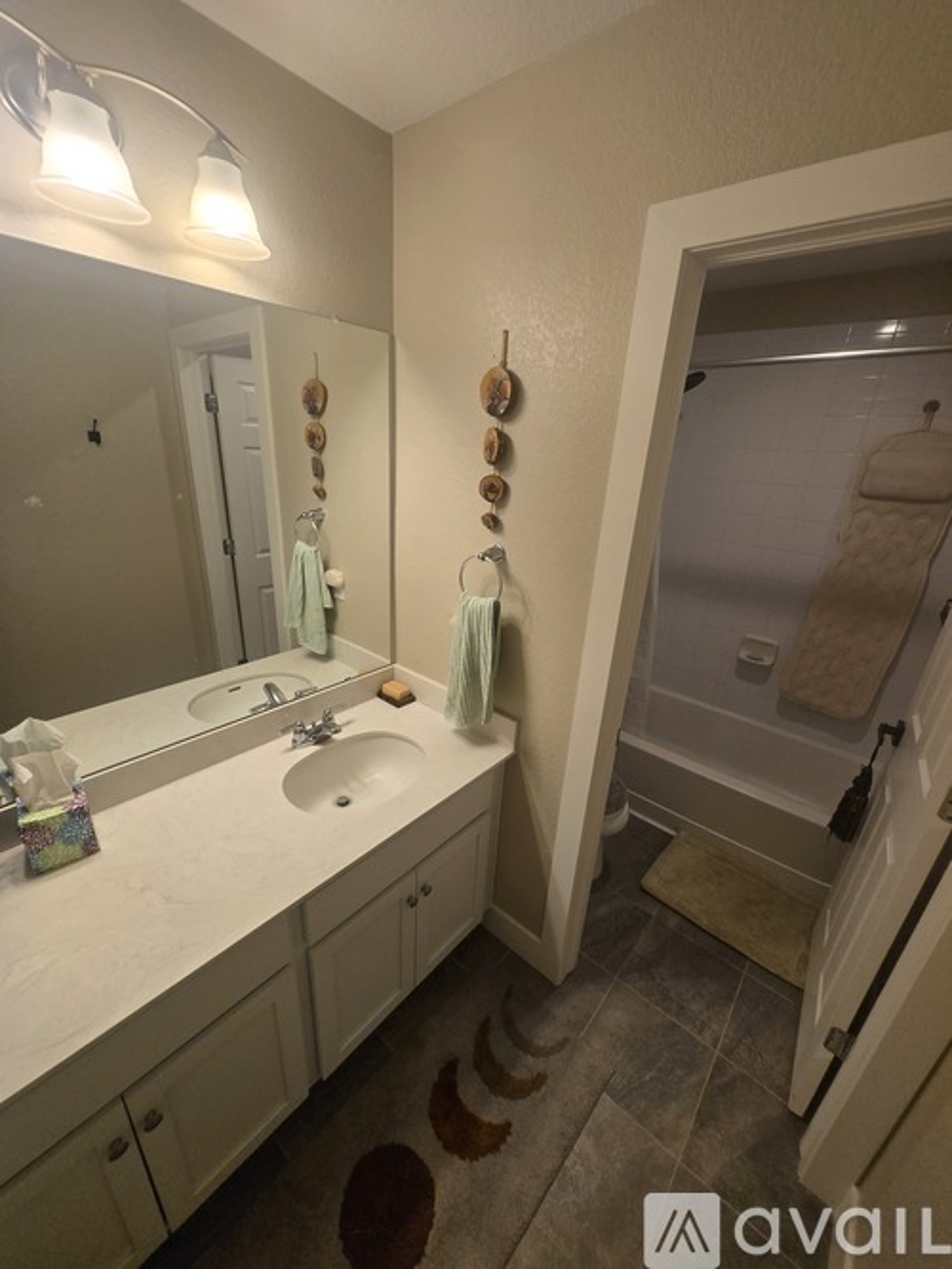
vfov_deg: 106.2
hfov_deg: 89.9
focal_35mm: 13
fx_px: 477
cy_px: 634
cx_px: 476
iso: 50
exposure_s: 1/60
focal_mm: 1.7
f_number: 2.2
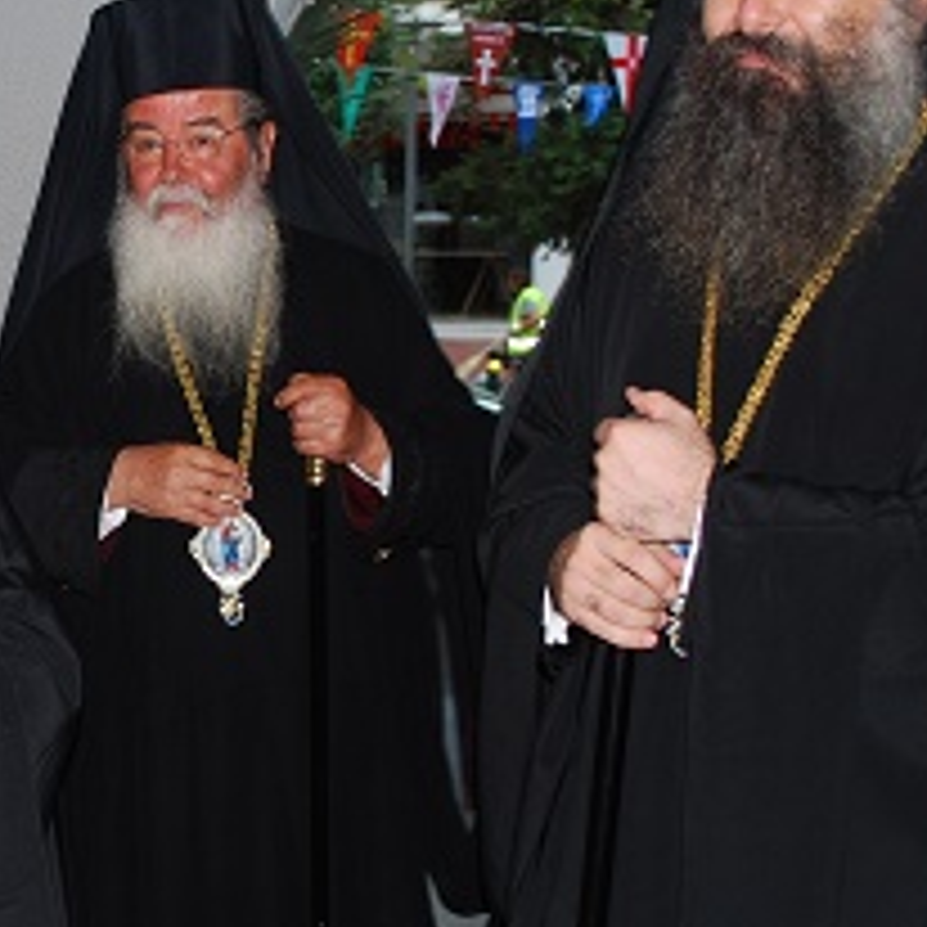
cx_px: 104
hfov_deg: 24.7
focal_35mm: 68
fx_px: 2060
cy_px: 414
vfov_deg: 25.3
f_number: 4
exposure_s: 1/60
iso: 200
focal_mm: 22
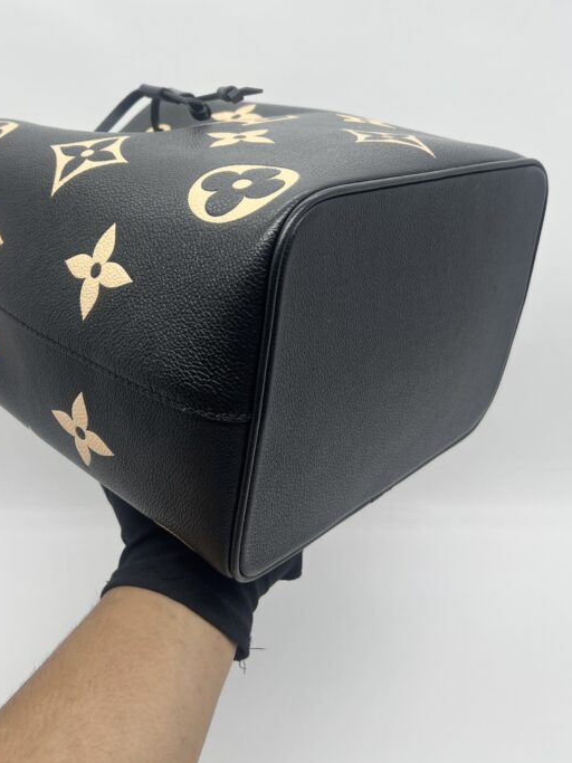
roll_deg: +0.1
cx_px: 238
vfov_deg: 47.3
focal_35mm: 39
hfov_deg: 36.7
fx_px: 860
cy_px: 276
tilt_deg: -19.3
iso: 32
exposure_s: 1/100
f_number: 1.5
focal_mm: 5.7
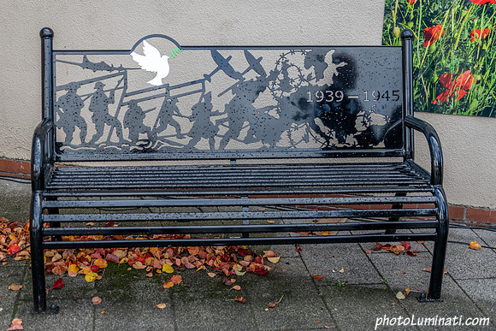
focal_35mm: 55
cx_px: 219
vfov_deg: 24.6
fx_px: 759
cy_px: 143
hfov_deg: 36.1
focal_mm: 44
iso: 200
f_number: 2.8
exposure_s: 1/500
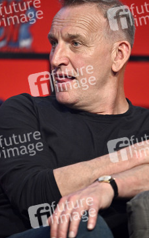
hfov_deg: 2.9
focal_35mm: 451
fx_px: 2927
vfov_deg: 4.7
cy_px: 114
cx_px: 81
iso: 1250
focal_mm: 400
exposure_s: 1/250
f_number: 4.5
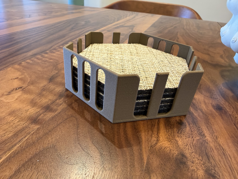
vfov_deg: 56.8
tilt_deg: -31.6
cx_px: 119
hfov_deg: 71.6
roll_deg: -5.2
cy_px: 90
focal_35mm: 24
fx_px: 165
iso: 160
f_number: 2.2
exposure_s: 1/60
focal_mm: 2.22
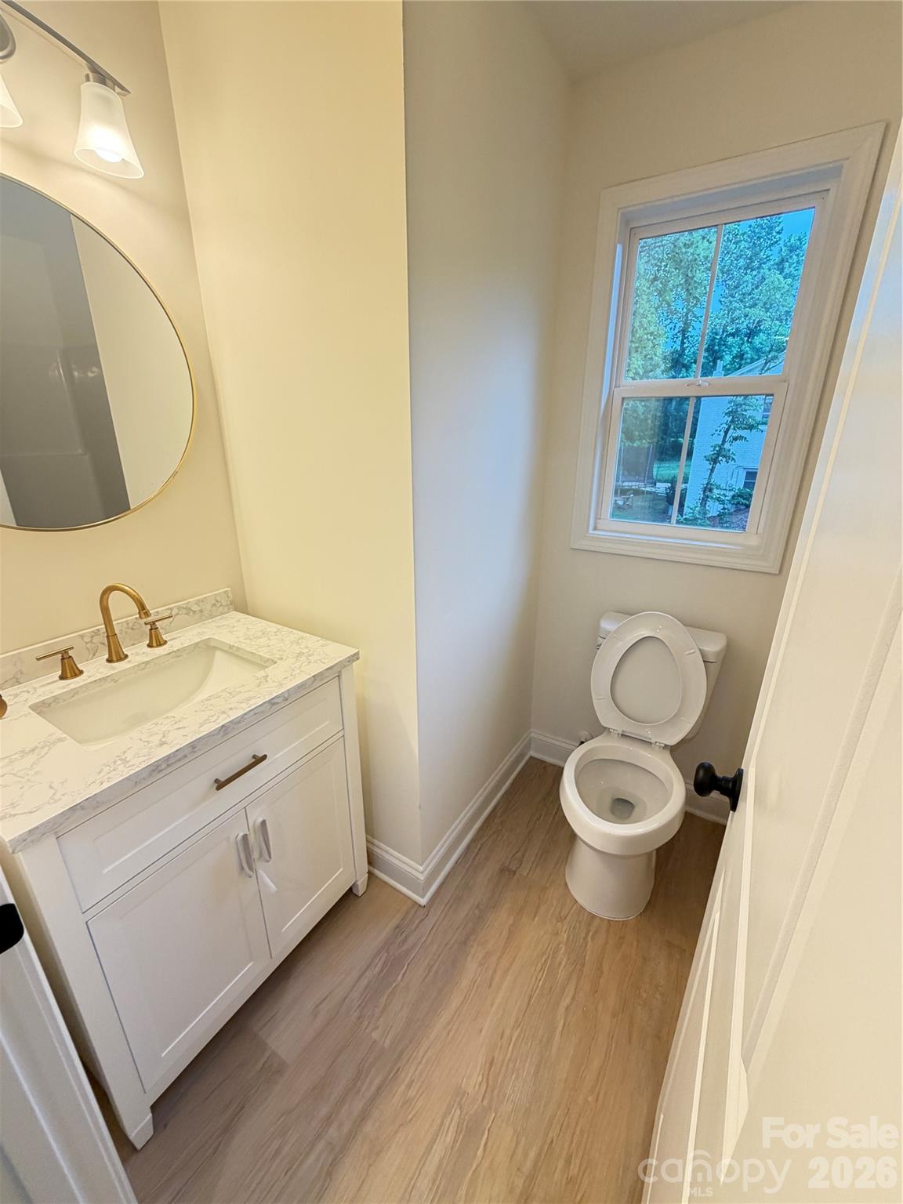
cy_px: 602
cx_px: 452
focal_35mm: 14
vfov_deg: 102.1
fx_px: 487
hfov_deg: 85.7
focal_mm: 2.22
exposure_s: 1/60
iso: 200
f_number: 2.2
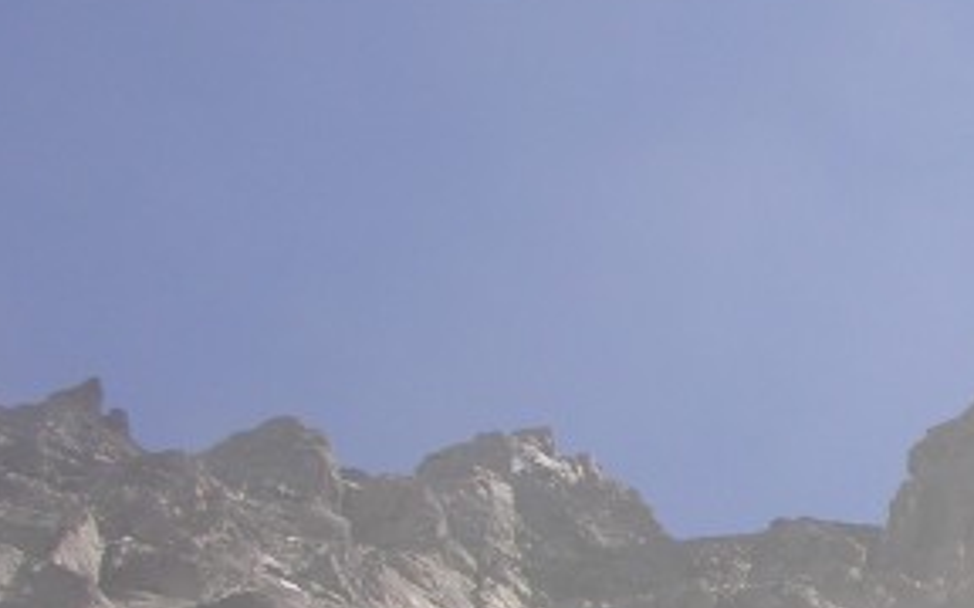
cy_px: 814
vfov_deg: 9.7
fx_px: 3504
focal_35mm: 132
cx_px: 1603
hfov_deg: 14.4
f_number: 5.6
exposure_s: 1/196
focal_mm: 8.9
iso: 50
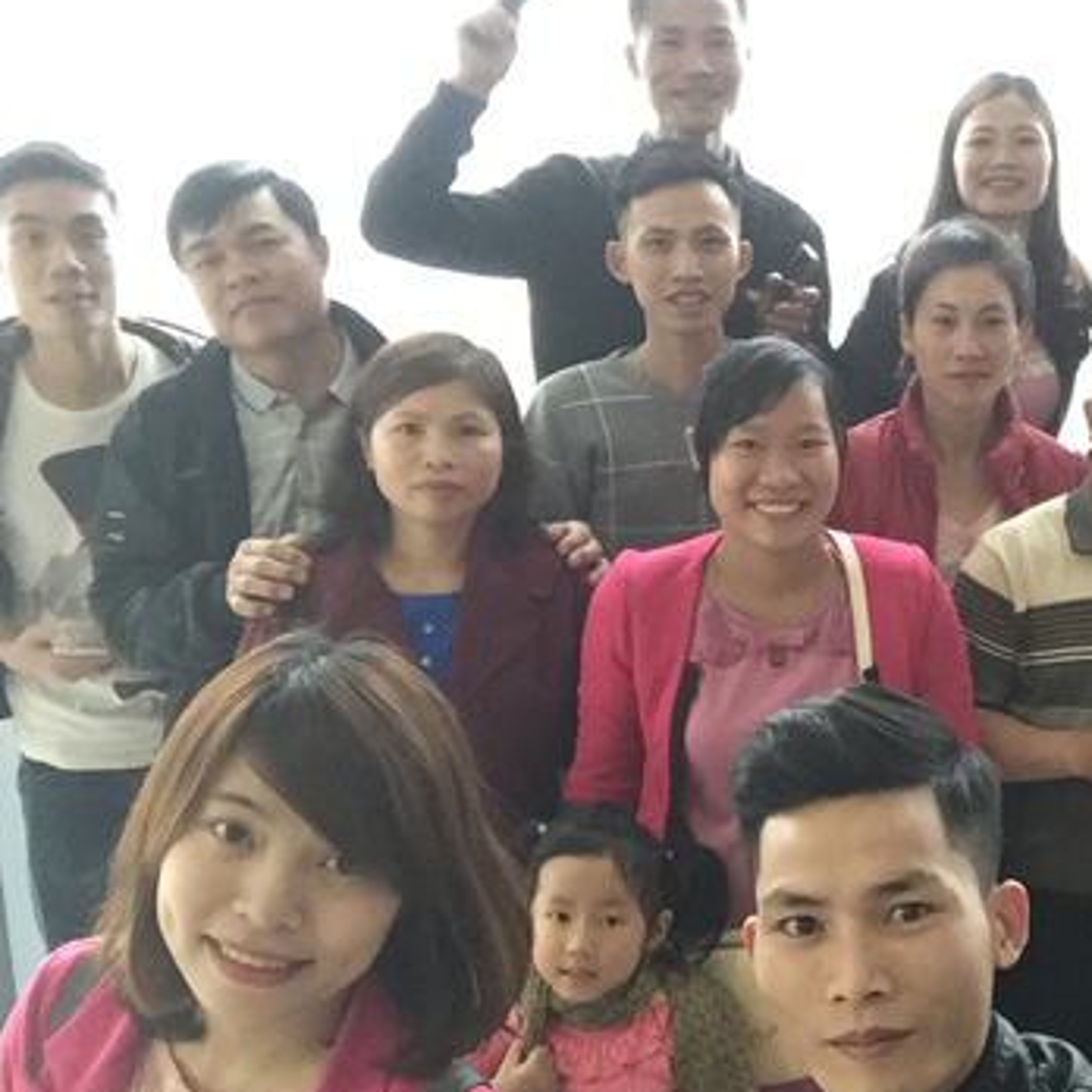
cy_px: 686
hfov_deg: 31.6
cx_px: 935
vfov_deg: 32.6
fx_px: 1856
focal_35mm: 52
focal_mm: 2.65
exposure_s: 1/33
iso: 200
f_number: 2.2
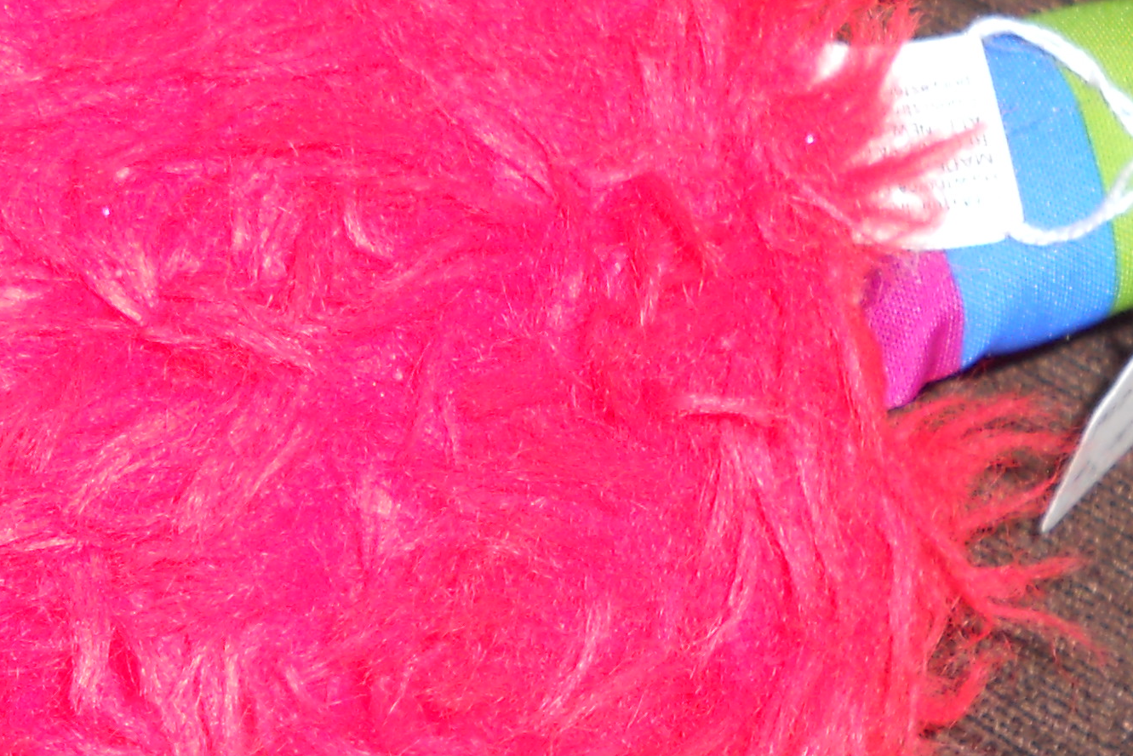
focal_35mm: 100
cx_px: 58
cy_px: 347
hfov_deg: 19.9
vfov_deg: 13.7
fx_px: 3148
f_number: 3.5
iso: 80
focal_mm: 5.8
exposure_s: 1/25
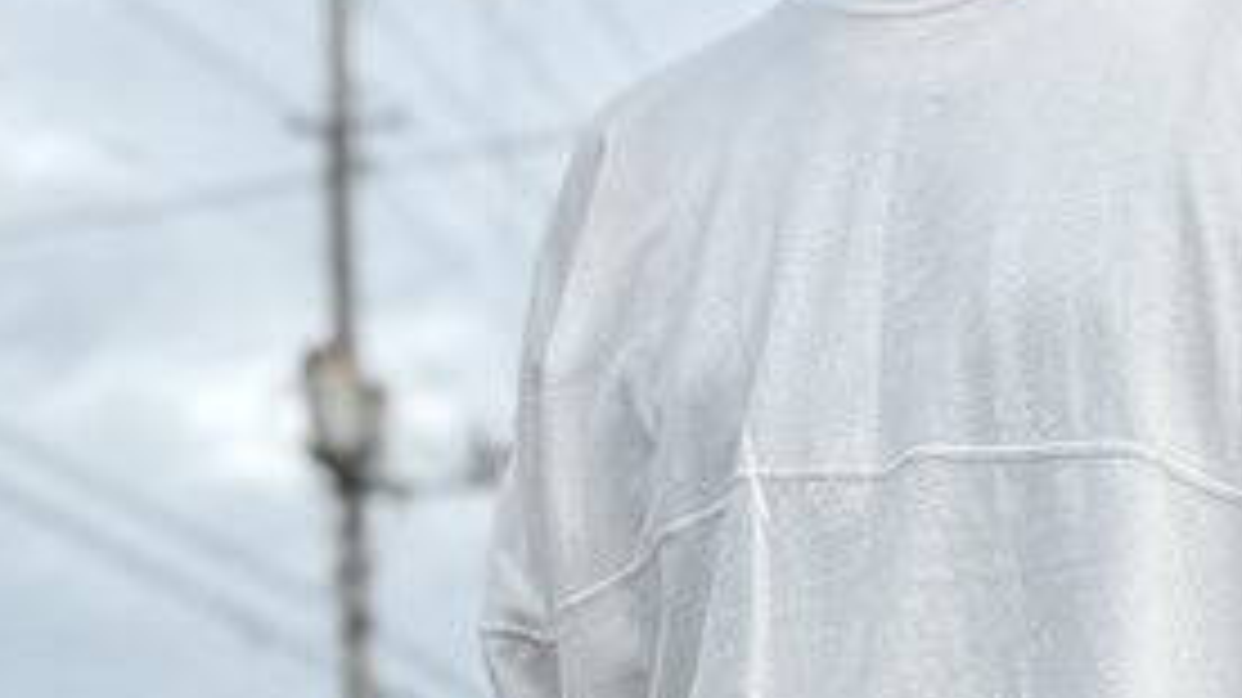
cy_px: 1954
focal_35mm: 91
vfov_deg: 10.4
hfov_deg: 22.4
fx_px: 2996
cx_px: 1278
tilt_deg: -1.8
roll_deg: +1.0
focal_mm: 6.76
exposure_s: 1/5319
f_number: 1.78
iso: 80
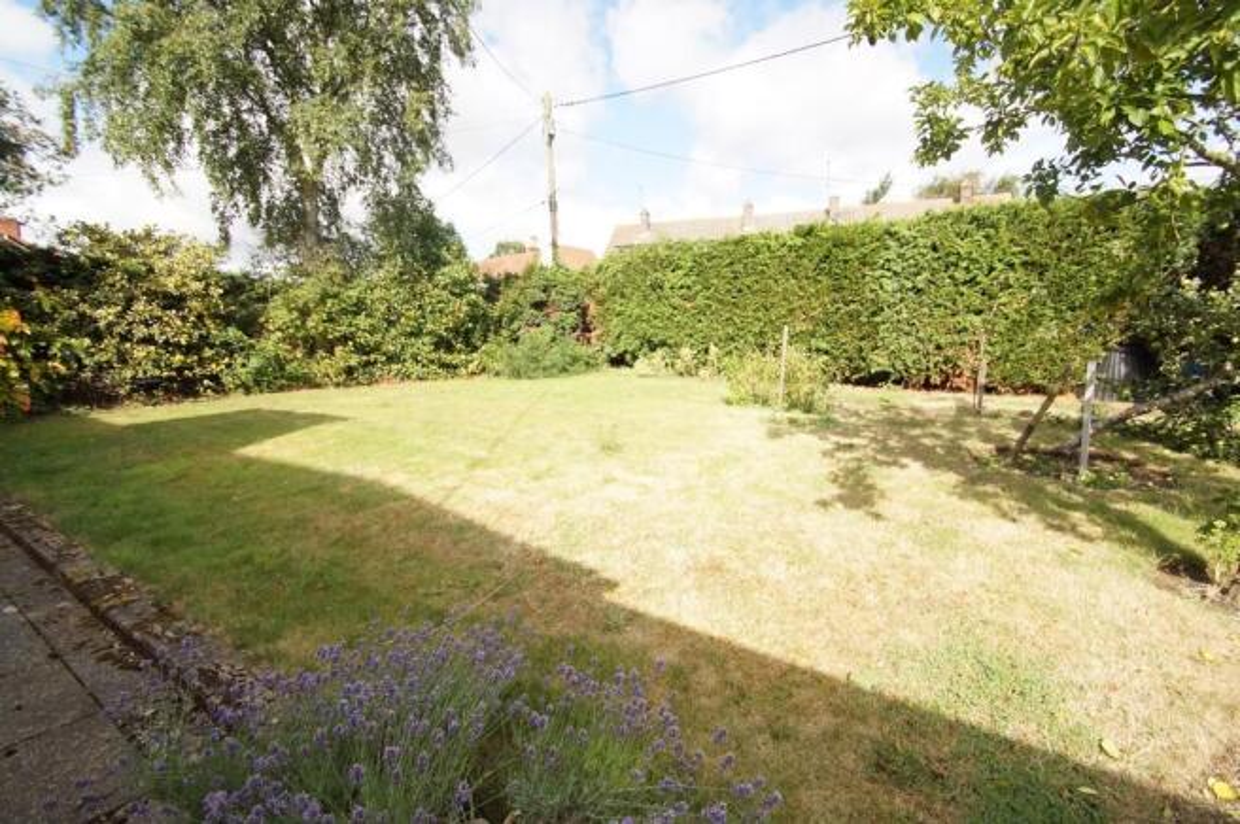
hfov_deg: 100.4
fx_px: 516
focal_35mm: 15
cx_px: 620
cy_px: 412
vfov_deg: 77.2
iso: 400
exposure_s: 1/800
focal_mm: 10
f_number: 4
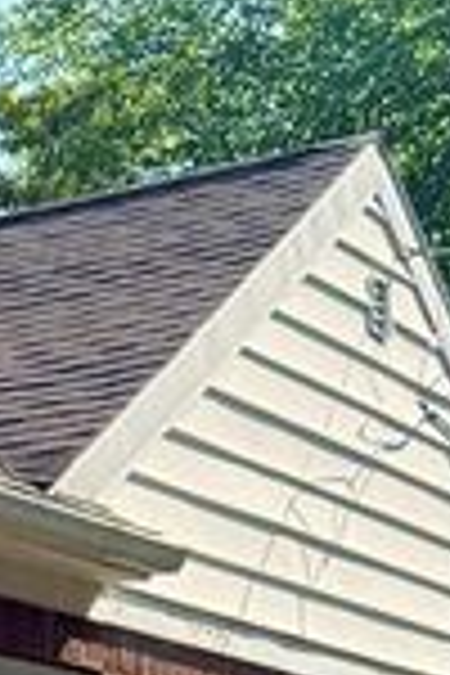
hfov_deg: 7.4
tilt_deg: -0.4
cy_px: 1134
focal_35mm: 170
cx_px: -738
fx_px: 3187
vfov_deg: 11.4
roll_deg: +0.1
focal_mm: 6.76
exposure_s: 1/2611
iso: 100
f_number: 1.78
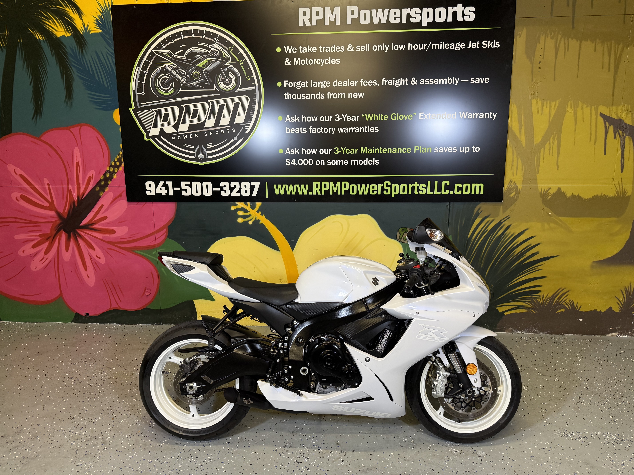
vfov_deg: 56.8
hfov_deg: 71.6
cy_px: 238
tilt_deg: -10.5
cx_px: 317
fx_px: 440
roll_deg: +0.7
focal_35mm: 24
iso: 160
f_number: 1.78
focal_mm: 6.76
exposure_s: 1/120
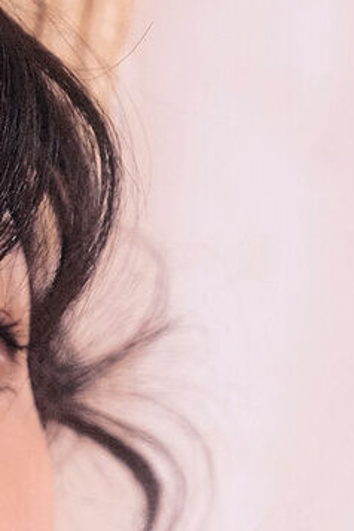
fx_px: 5398
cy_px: 786
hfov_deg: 3.7
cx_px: -421
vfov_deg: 5.6
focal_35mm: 366
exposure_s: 1/125
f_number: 2.8
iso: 800
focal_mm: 55
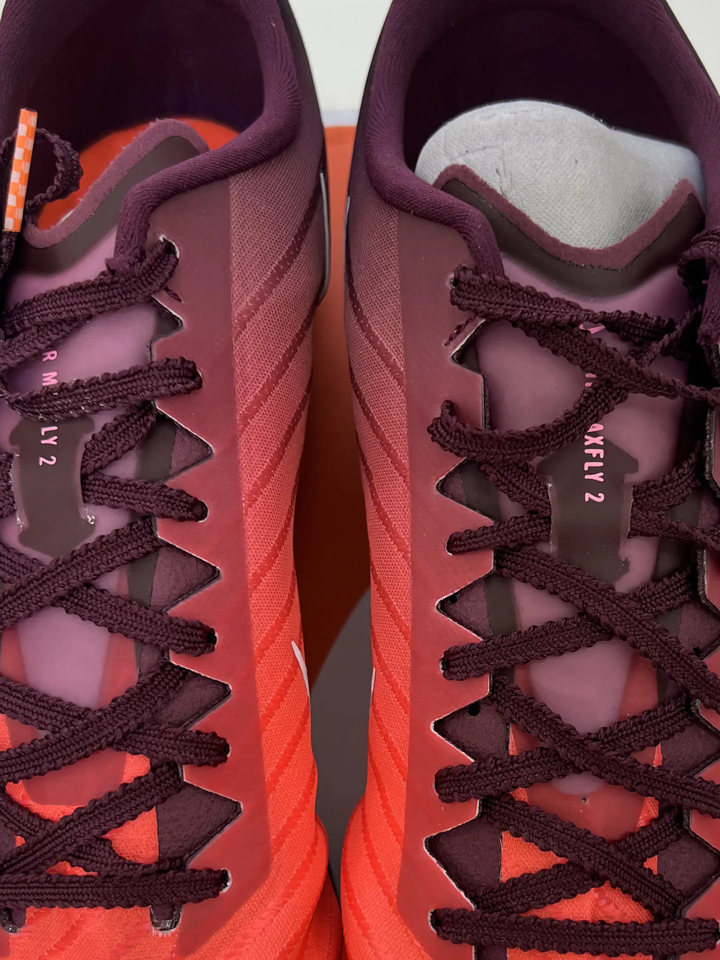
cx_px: 382
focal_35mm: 45
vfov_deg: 41.3
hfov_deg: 32.2
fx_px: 1248
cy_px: 669
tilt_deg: -74.1
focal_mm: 5.7
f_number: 1.5
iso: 80
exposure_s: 1/100
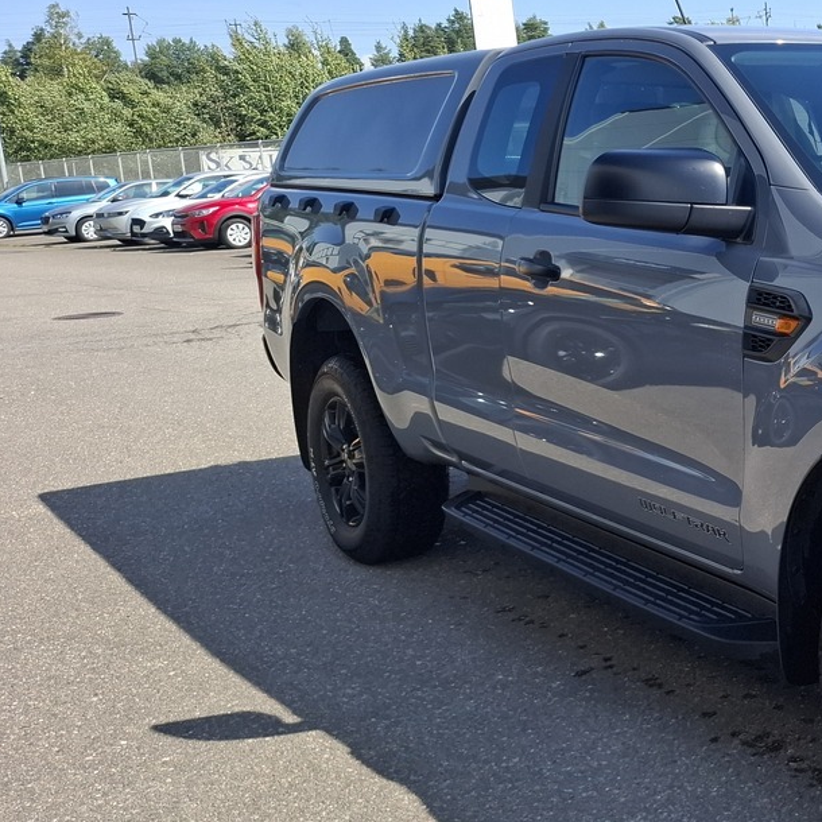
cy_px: 408
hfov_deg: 30.5
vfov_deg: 35.4
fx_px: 1290
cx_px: 966
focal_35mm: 48
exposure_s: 1/1287
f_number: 1.8
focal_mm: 5.54
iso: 50
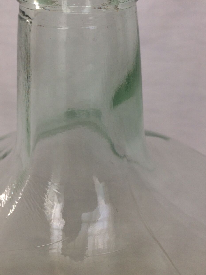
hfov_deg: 37.6
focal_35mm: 38
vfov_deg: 48.3
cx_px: 86
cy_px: 97
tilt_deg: -29.3
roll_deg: +0.8
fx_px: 301
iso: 40
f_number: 2.2
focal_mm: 4.15
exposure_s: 1/100
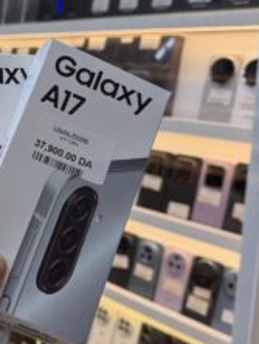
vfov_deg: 35.5
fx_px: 538
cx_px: -26
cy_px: 167
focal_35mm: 54
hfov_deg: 25.2
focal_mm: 6.76
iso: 80
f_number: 1.78
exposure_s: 1/440
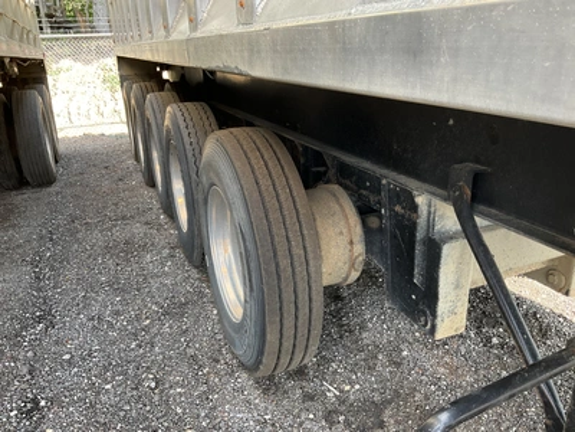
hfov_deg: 61.7
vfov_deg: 48.2
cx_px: 288
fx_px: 482
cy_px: 216
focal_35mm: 29
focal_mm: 3
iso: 32
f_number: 1.8
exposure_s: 1/122
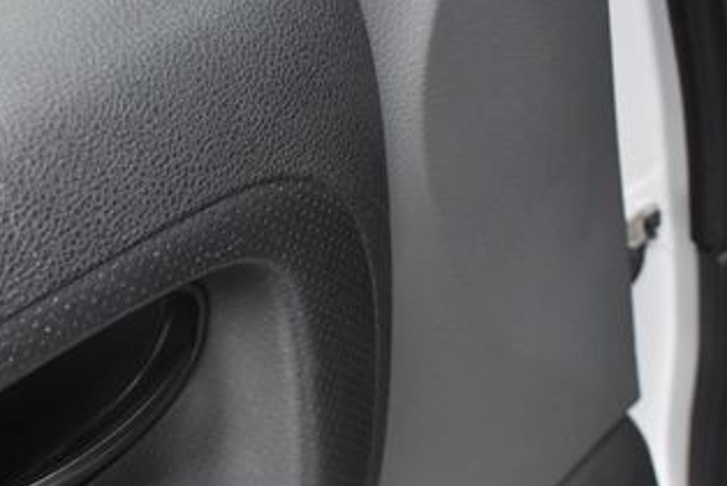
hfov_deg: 35.5
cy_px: 448
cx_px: 190
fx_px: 1112
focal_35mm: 55
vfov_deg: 23.9
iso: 800
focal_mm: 18
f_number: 3.5
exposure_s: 1/125
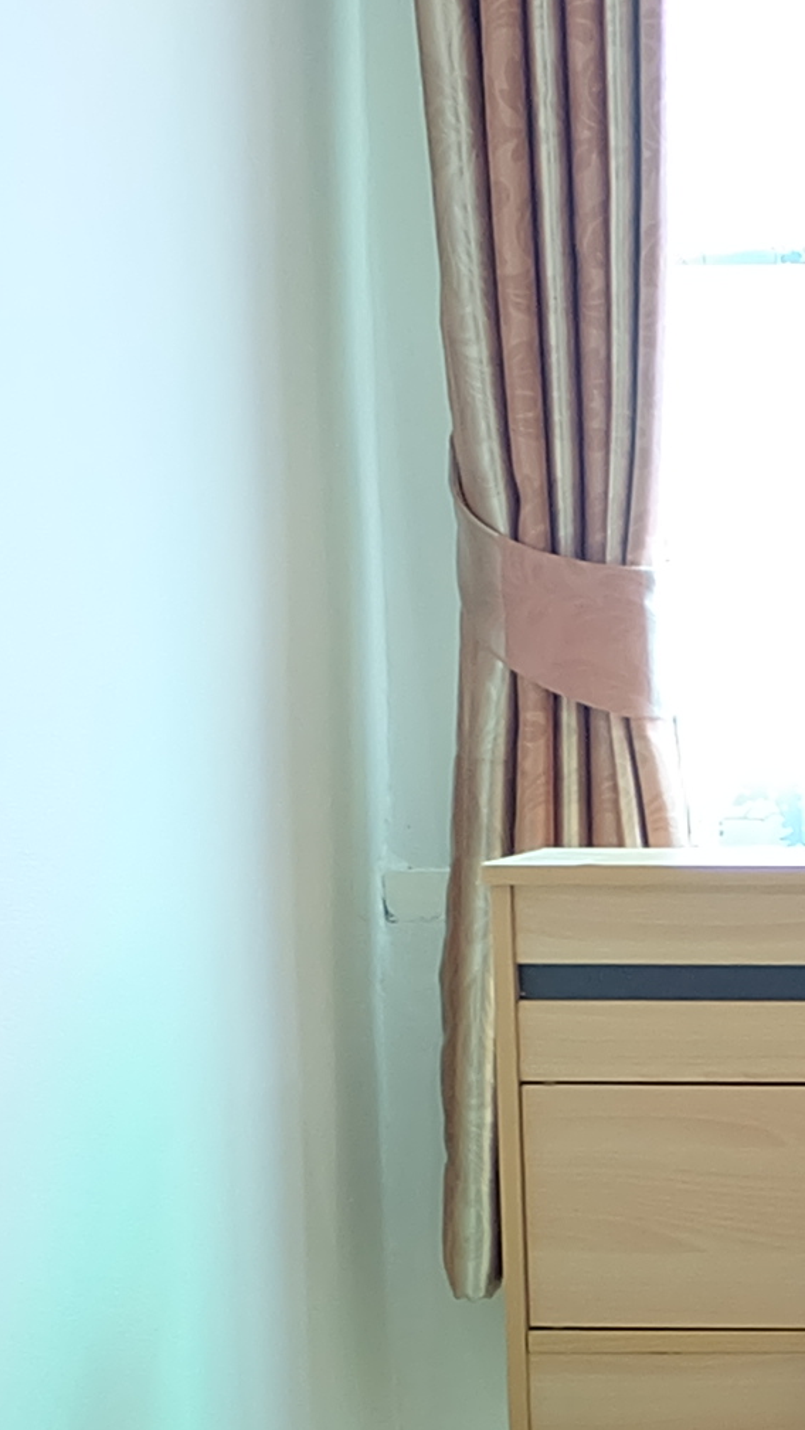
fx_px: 4627
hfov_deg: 8.8
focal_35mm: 122
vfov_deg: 17.5
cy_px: 1081
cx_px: 2112
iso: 640
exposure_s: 1/30
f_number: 3.5
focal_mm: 16
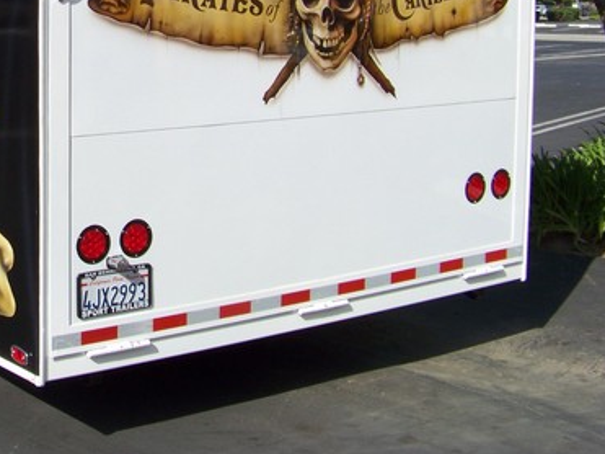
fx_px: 1188
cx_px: 57
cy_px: 51
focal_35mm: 68
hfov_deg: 27.5
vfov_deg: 21.2
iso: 72
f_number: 4
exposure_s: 1/640
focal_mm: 5.85
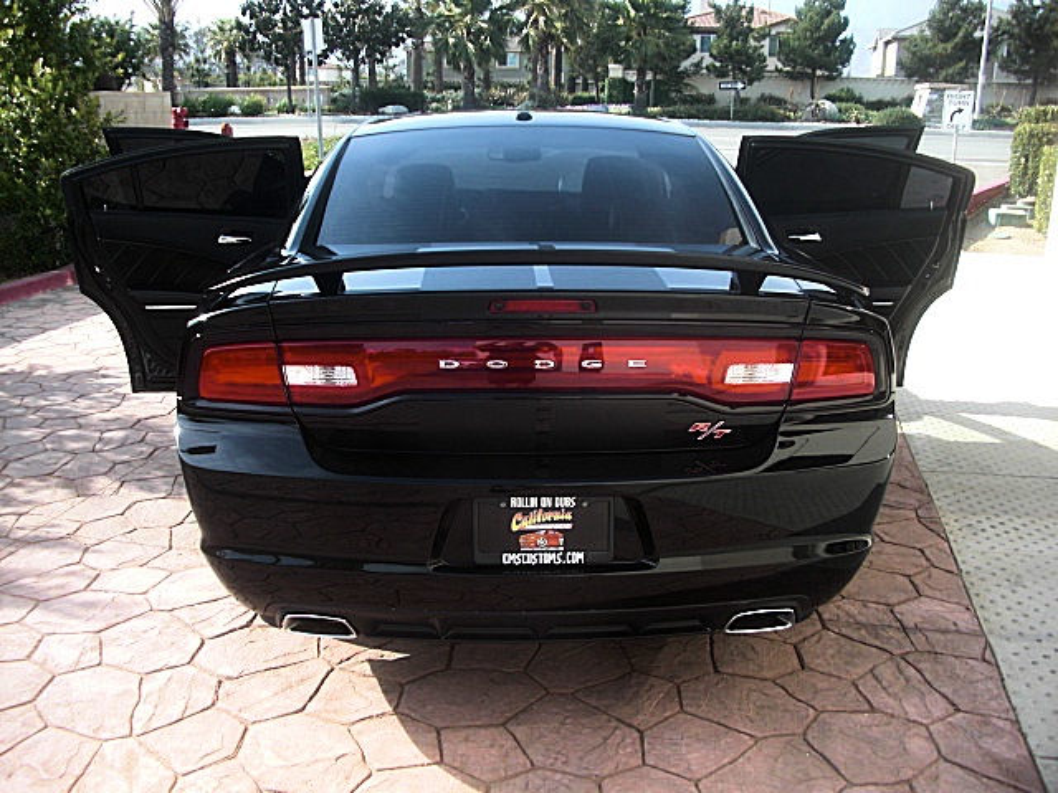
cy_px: 396
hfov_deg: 51.4
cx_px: 529
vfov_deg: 39.7
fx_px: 1100
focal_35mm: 36
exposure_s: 1/250
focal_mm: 6.3
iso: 50
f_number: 2.8
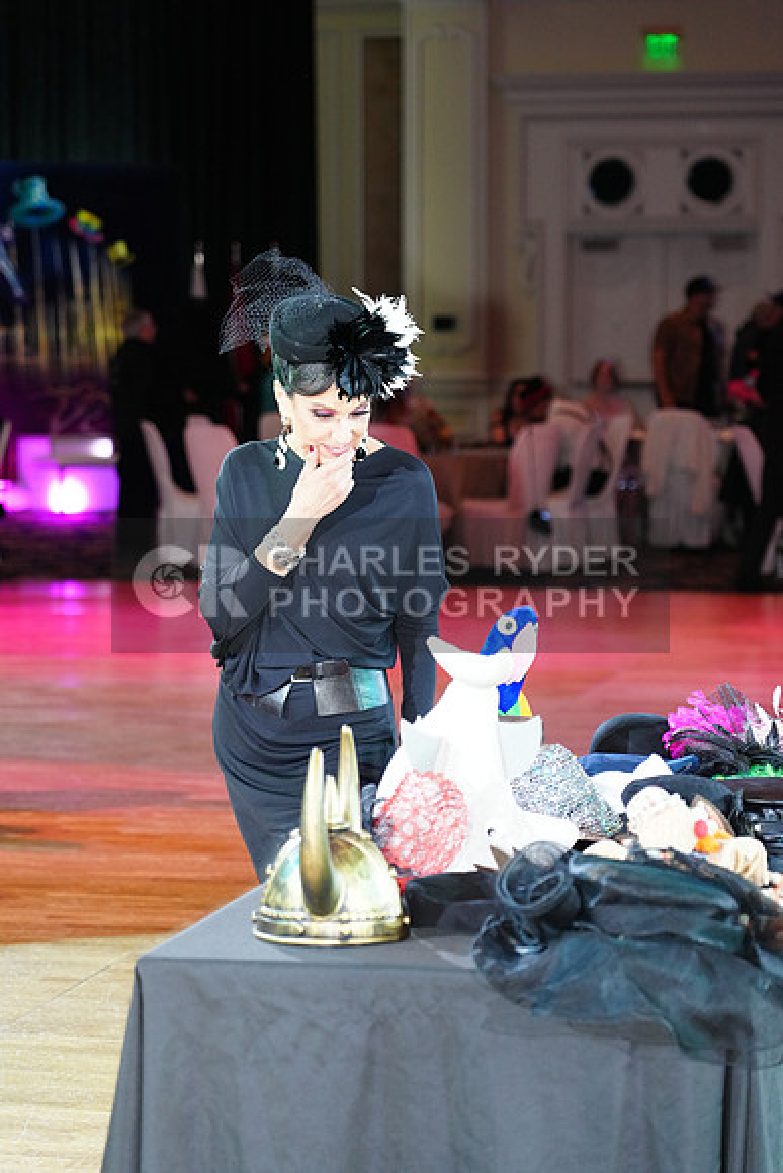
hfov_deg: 13.6
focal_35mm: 101
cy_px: 586
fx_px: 3293
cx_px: 392
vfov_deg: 20.2
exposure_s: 1/250
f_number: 4
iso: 2500
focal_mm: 101
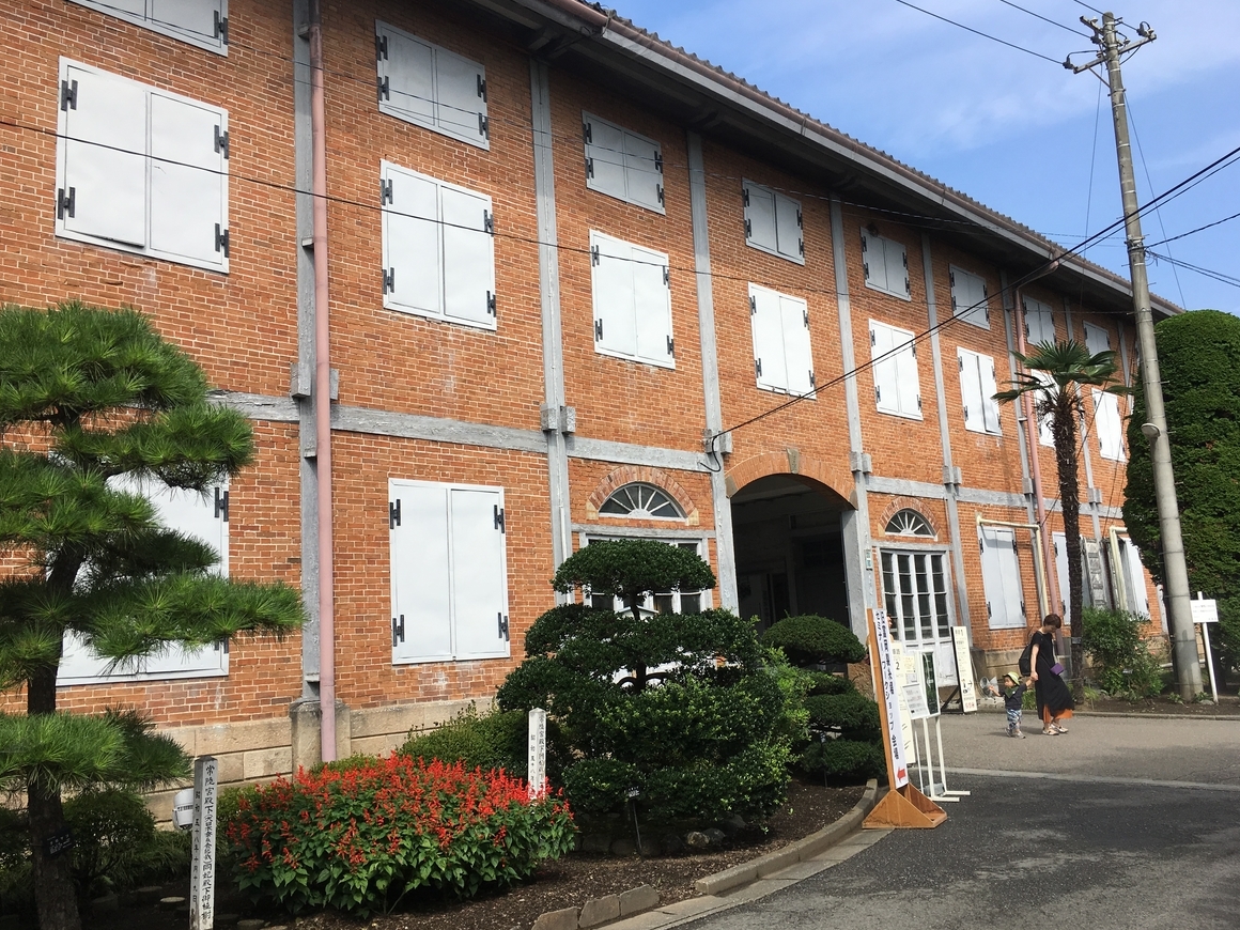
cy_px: 466
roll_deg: +4.9
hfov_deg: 60.0
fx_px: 1075
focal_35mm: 30
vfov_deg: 46.8
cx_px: 626
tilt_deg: +8.2
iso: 25
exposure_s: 1/1538
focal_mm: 4.15
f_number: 2.2
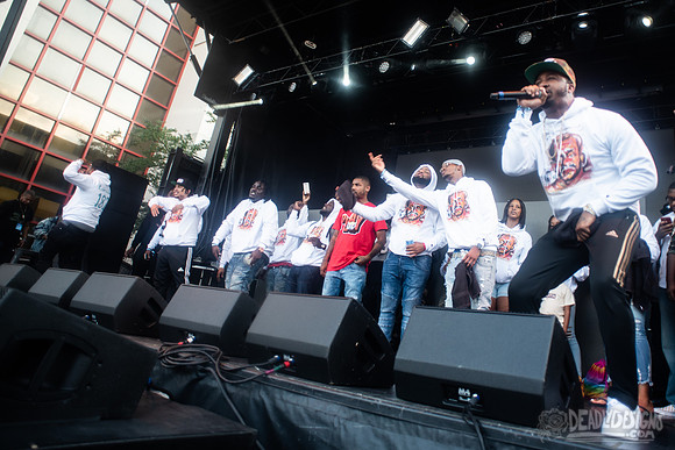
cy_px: 195
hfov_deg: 72.3
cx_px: 402
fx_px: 456
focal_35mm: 24
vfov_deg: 52.4
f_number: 3.2
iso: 200
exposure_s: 1/160
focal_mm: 20
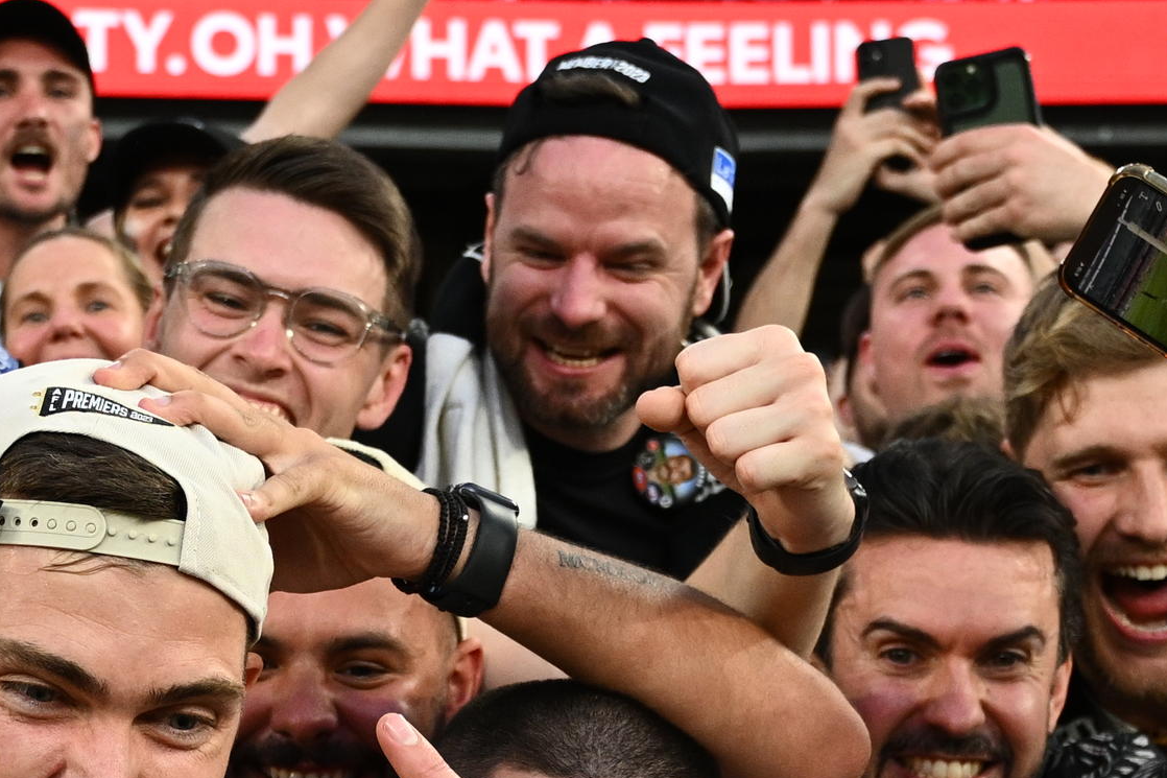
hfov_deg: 23.1
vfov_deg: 15.4
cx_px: 317
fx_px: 2827
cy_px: 762
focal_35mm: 87
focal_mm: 19.5
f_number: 3.2
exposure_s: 1/1000
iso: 800
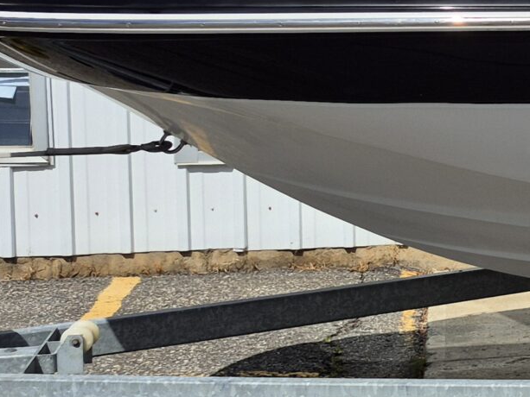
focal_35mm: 96
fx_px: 1470
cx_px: 1007
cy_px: 115
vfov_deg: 15.4
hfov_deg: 16.4
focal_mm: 5.4
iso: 25
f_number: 1.8
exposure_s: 1/4496
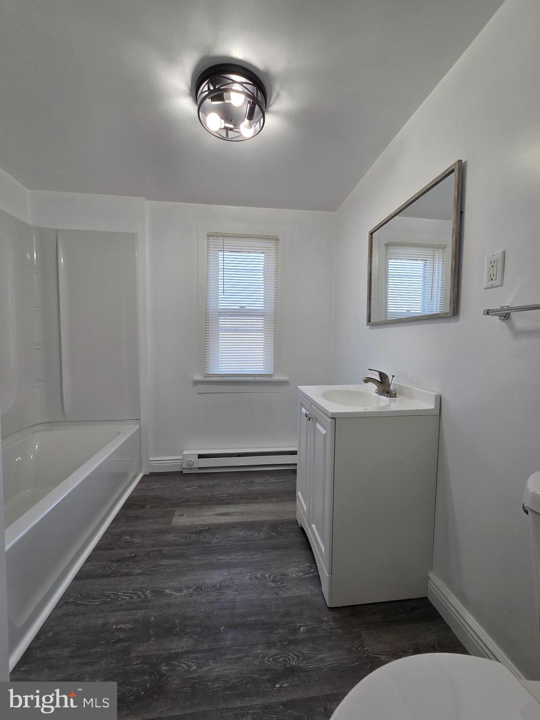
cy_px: 360
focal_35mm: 13
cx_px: 270
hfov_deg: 89.9
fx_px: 270
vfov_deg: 106.2
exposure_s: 1/120
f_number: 2.2
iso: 100
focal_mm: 2.2
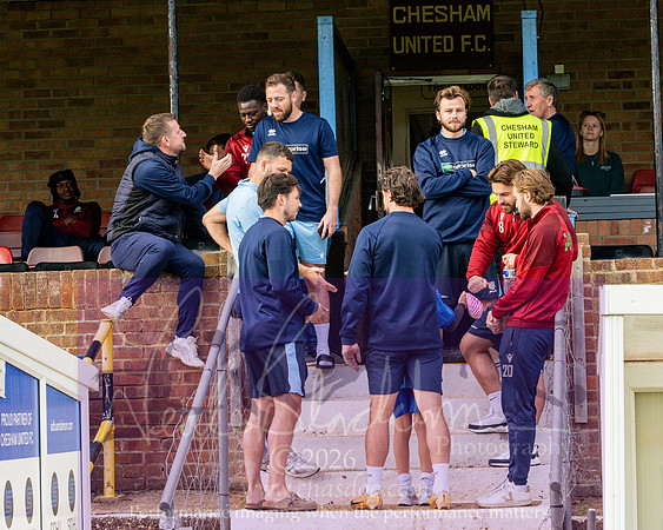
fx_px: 2807
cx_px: 332
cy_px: 265
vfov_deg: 10.8
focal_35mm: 143
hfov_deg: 13.5
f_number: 8
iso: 400
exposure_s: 1/320
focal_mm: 85
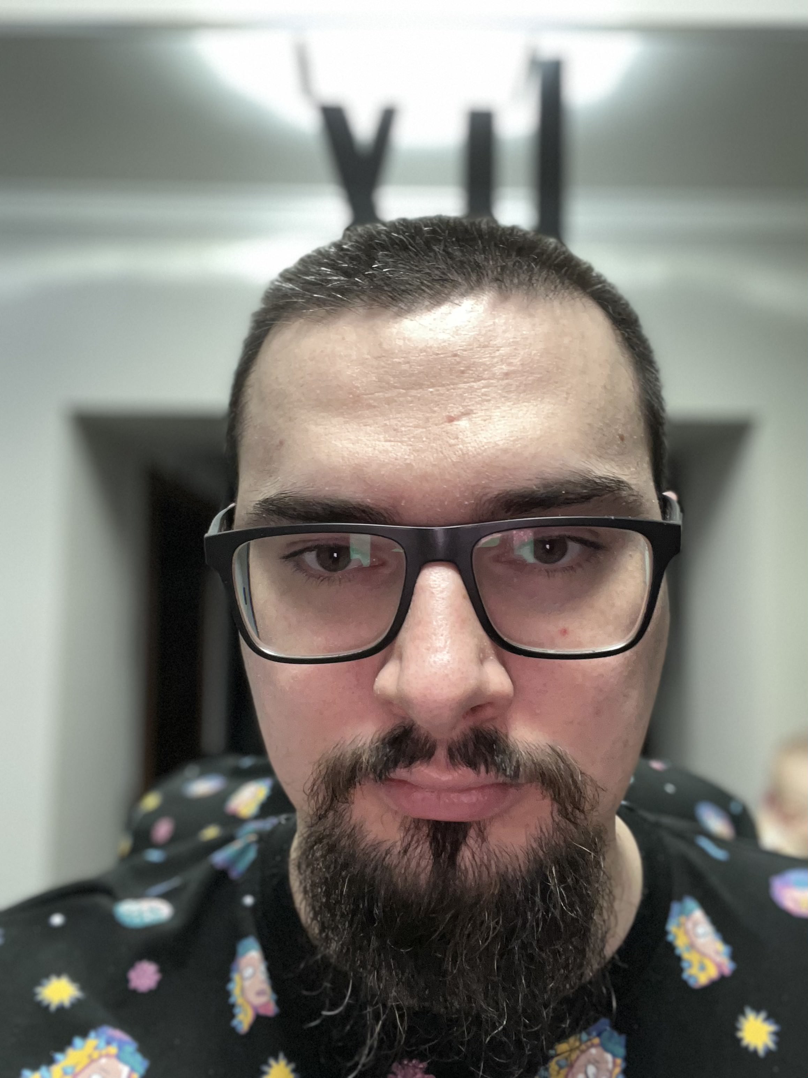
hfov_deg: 46.8
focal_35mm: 30
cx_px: 404
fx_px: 934
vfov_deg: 60.0
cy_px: 539
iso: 250
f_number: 2.2
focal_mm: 2.71
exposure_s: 1/33
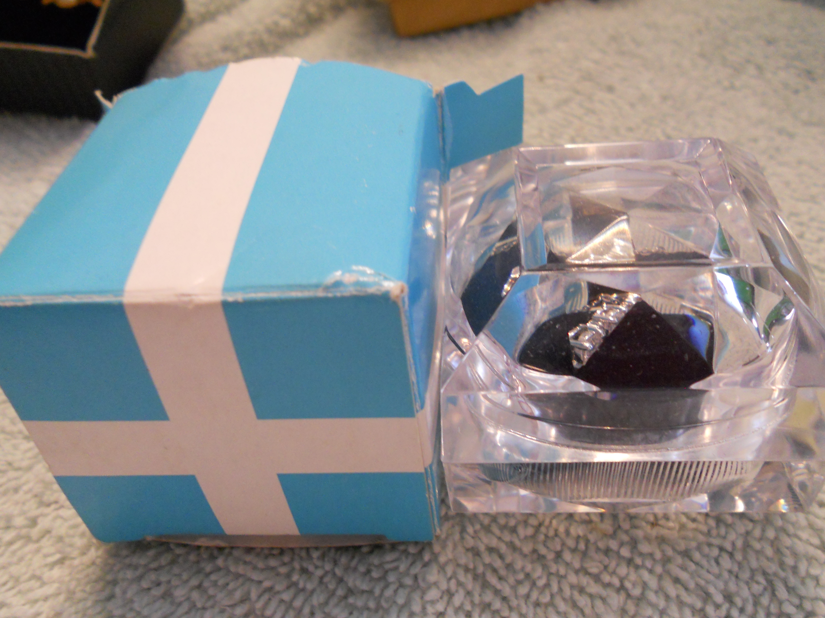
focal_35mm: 33
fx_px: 786
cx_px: 424
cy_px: 309
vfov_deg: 42.9
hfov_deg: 55.3
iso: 400
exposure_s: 1/25
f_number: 3.5
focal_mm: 5.8
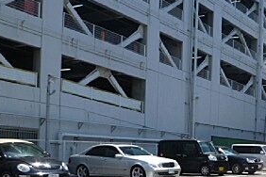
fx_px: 436
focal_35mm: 59
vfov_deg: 22.2
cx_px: 265
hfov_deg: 31.4
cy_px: 172
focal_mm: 4.5
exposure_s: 1/400
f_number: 4
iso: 80
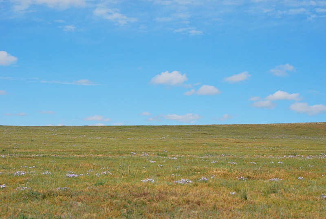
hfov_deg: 27.0
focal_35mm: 75
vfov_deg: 18.2
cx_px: 163
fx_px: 680
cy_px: 110
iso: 400
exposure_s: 1/3200
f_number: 5.6
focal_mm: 50
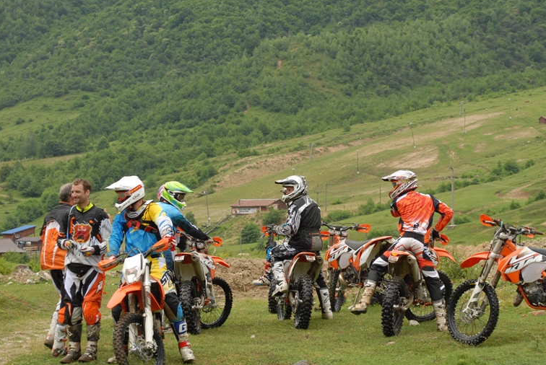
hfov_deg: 18.3
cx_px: 309
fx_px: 1696
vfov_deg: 12.3
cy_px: 168
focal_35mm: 112
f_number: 7.1
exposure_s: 1/125
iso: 200
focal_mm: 55
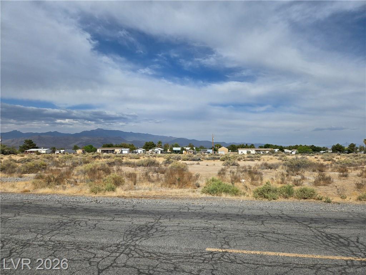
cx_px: 183
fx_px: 243
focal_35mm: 23
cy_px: 138
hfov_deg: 73.9
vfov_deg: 58.9
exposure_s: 1/3327
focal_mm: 5.4
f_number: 1.8
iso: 25
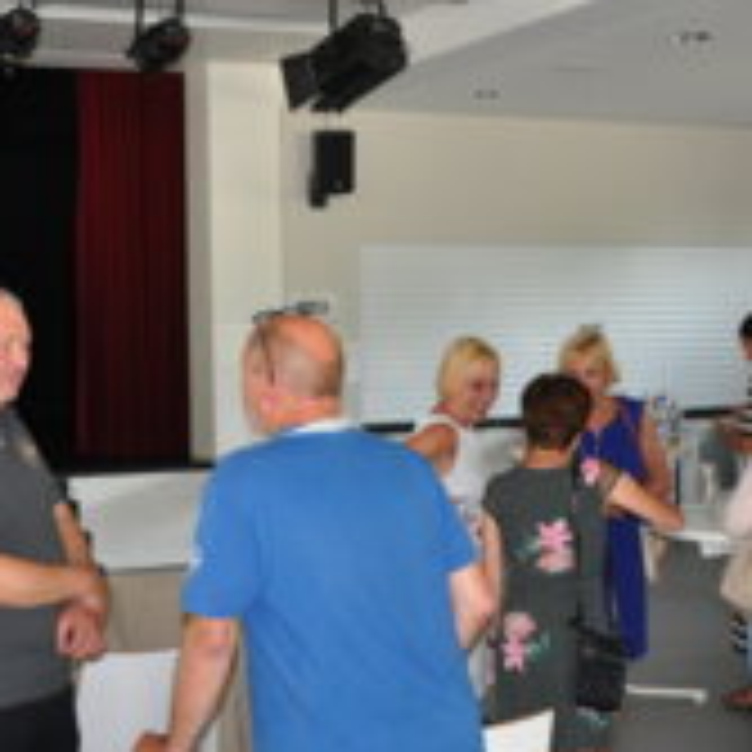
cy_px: 311
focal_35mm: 64
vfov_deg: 26.8
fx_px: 1573
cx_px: 360
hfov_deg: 26.9
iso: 800
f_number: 3.8
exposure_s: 1/60
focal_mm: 21
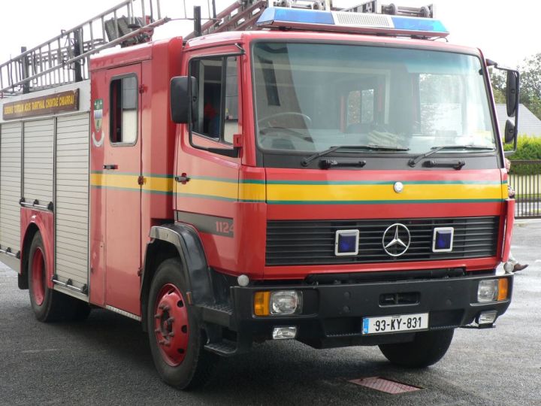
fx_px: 1047
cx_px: 270
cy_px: 203
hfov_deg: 29.0
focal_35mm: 67
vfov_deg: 21.9
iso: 80
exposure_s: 1/125
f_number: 3.6
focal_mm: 11.2
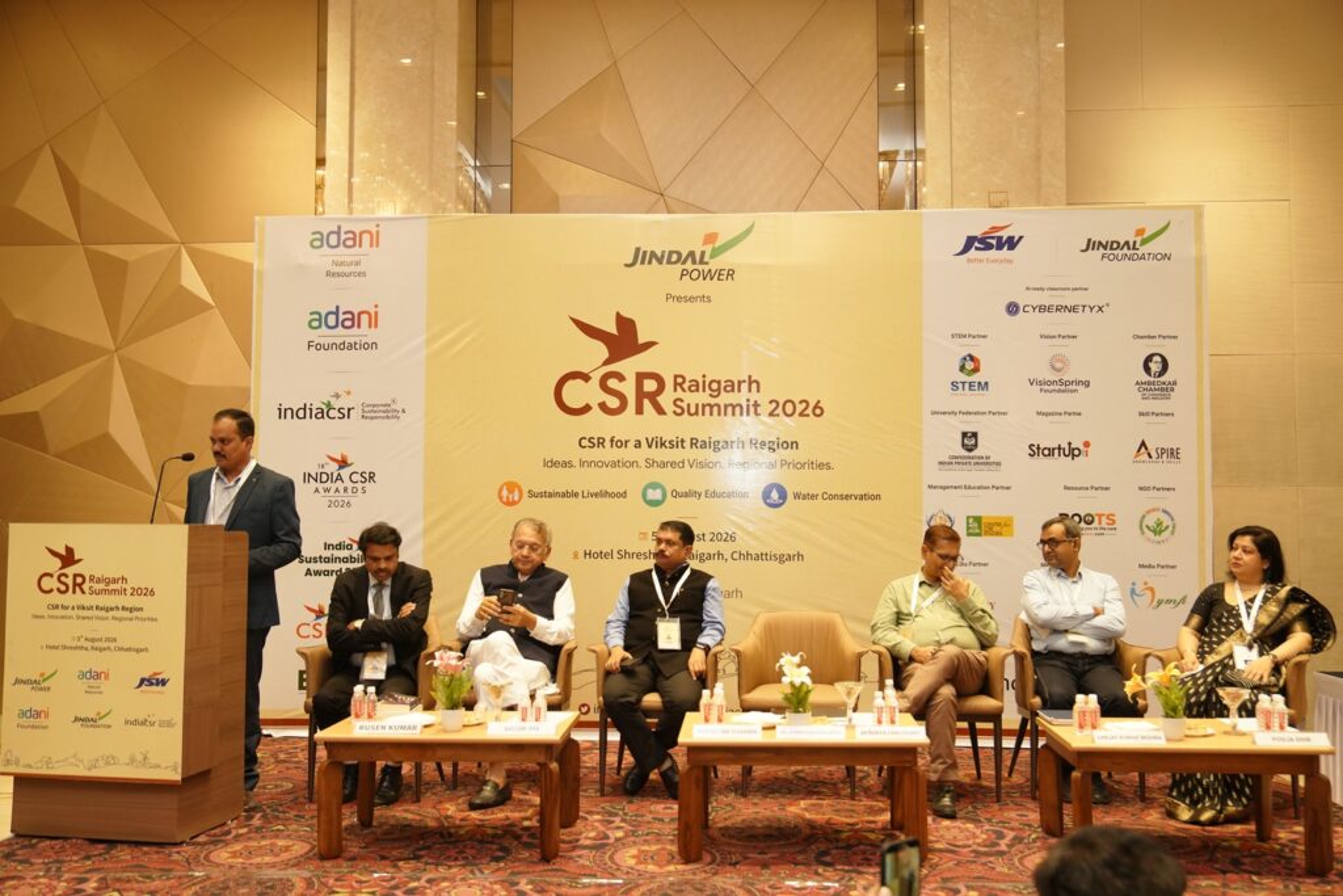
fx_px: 1268
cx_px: 672
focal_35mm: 34
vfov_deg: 38.9
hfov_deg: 55.8
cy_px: 448
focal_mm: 34
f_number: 4
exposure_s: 1/160
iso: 1600
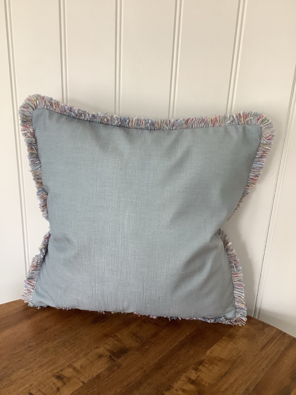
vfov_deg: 58.4
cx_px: 148
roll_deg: -3.1
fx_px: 353
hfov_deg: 45.4
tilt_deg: -20.1
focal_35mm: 31
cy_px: 198
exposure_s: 1/60
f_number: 2.4
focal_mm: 3.3
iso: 80
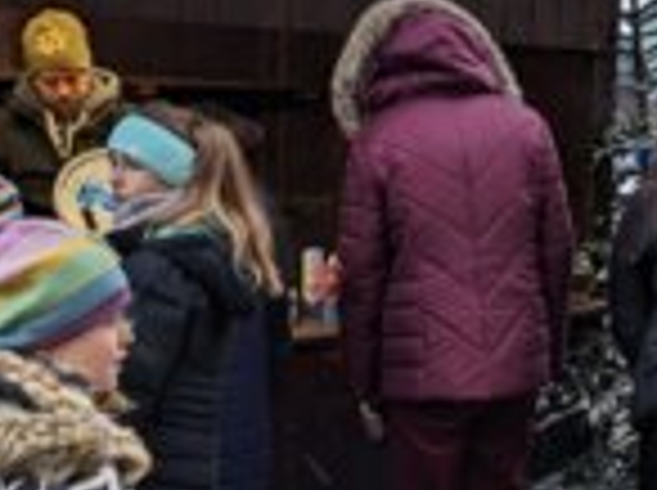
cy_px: 265
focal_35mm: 74
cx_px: 382
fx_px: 1402
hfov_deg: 26.3
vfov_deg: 19.8
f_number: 1.73
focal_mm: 4.38
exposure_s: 1/99.9
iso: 72
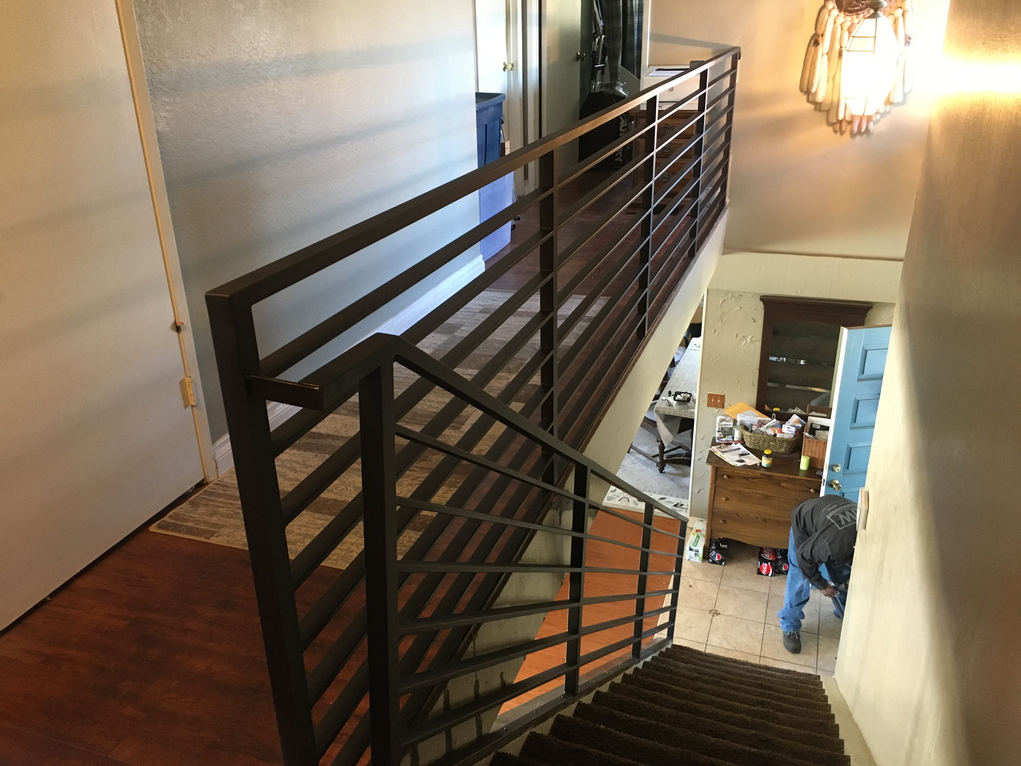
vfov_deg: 48.2
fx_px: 855
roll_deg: +1.4
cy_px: 383
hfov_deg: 61.7
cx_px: 510
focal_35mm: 29
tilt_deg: -23.8
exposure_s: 1/20
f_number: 2.2
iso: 200
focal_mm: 4.15
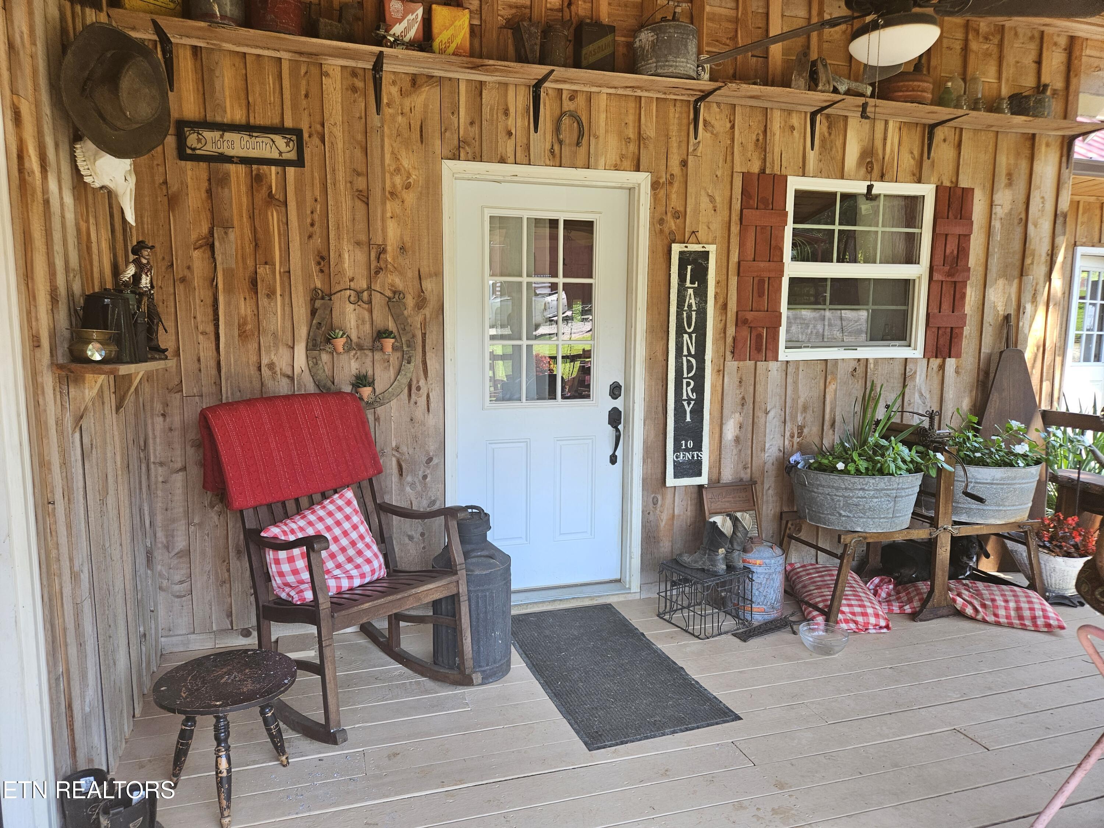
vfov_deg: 58.9
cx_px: 552
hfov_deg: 73.9
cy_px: 414
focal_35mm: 23
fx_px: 734
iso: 64
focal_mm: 5.4
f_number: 1.8
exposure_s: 1/180
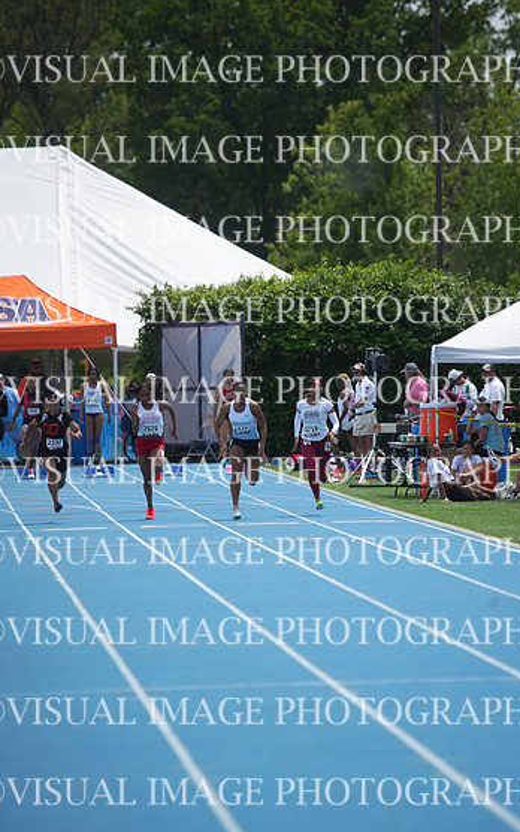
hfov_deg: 3.8
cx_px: 265
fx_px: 7938
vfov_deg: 6.0
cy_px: 430
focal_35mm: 350
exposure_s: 1/1600
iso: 320
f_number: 5.6
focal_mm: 330
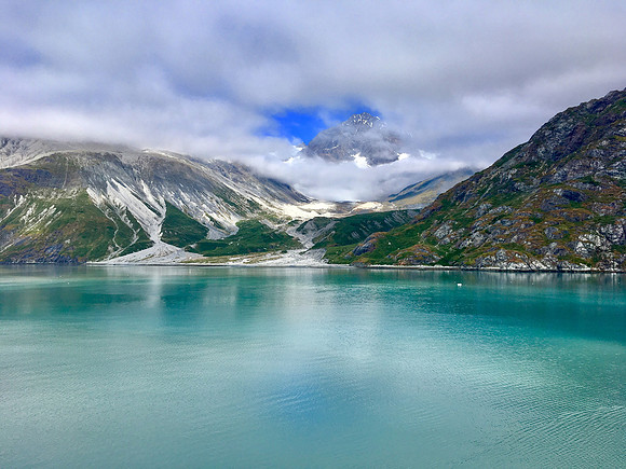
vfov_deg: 48.2
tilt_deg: +1.0
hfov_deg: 61.7
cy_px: 234
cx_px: 313
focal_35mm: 29
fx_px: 524
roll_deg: -0.1
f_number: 2.2
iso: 25
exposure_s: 1/1832
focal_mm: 4.15
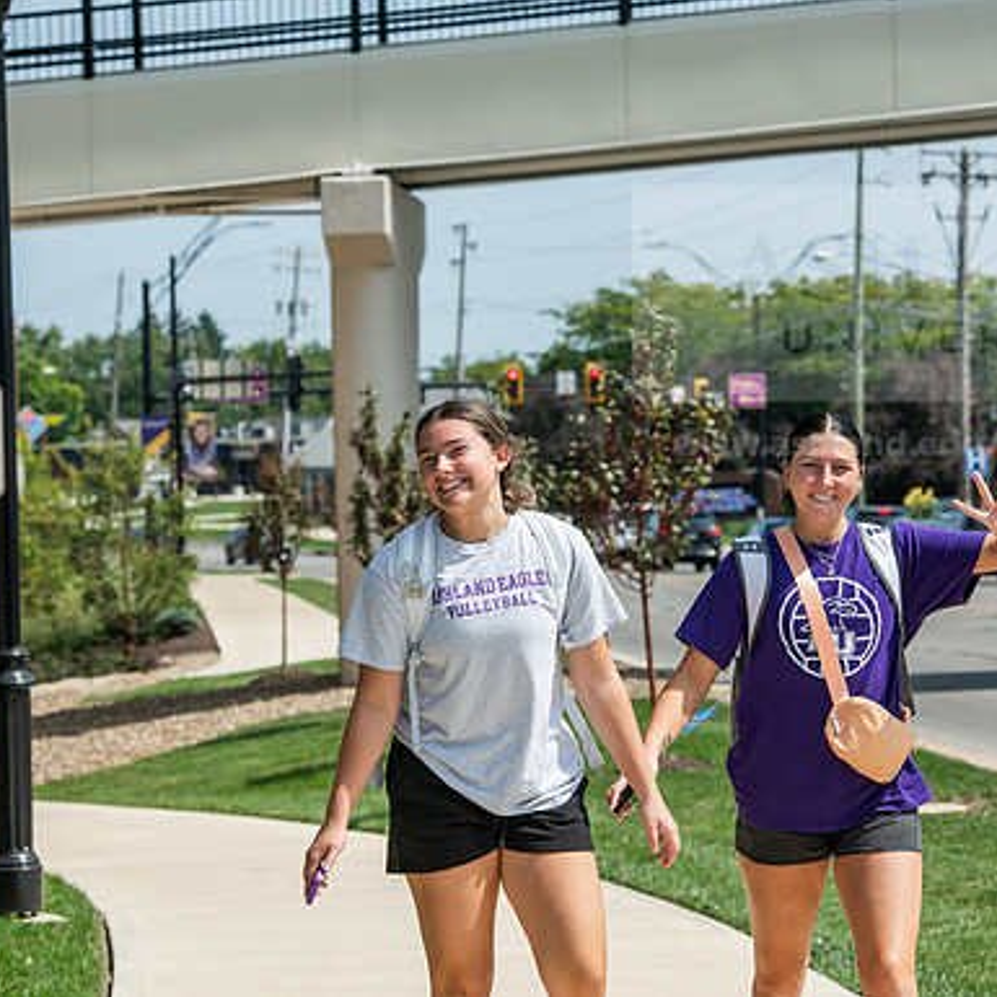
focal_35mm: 141
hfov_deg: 12.4
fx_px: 4595
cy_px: 498
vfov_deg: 12.4
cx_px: 554
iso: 160
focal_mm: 110
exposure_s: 1/640
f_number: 7.1
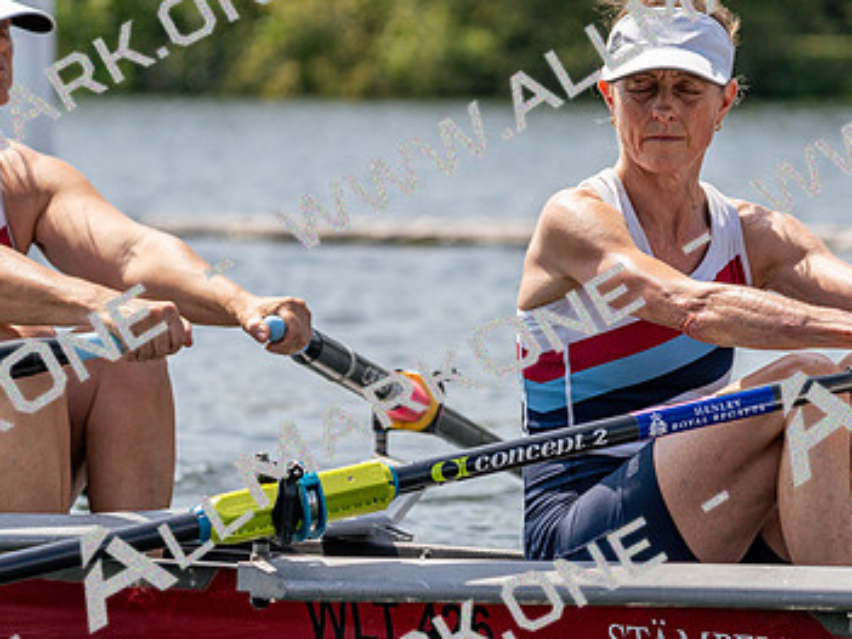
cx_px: 573
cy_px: 256
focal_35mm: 318
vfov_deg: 4.7
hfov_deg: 6.2
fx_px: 7824
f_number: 5.6
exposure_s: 1/1600
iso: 200
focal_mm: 200
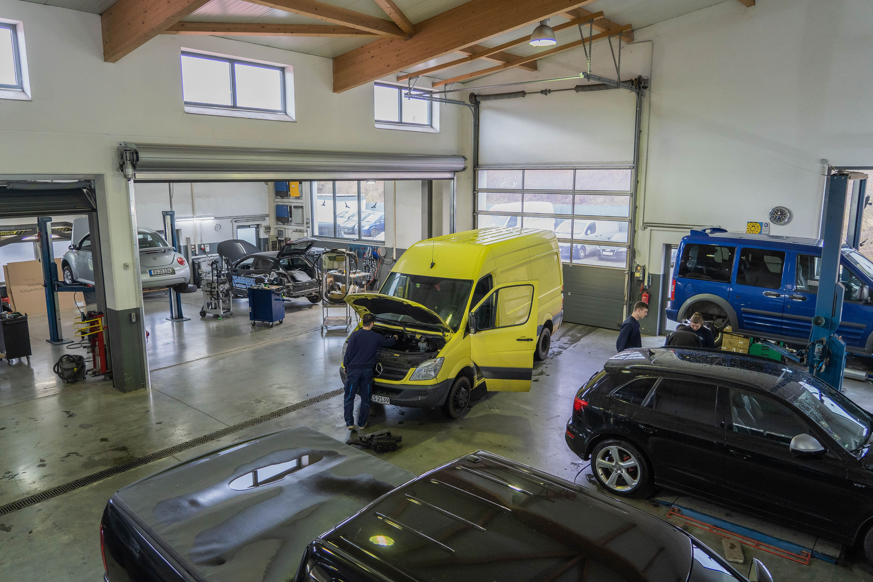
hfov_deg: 71.5
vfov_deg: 51.3
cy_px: 291
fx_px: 606
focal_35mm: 25
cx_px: 431
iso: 1600
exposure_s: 1/160
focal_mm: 24
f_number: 4
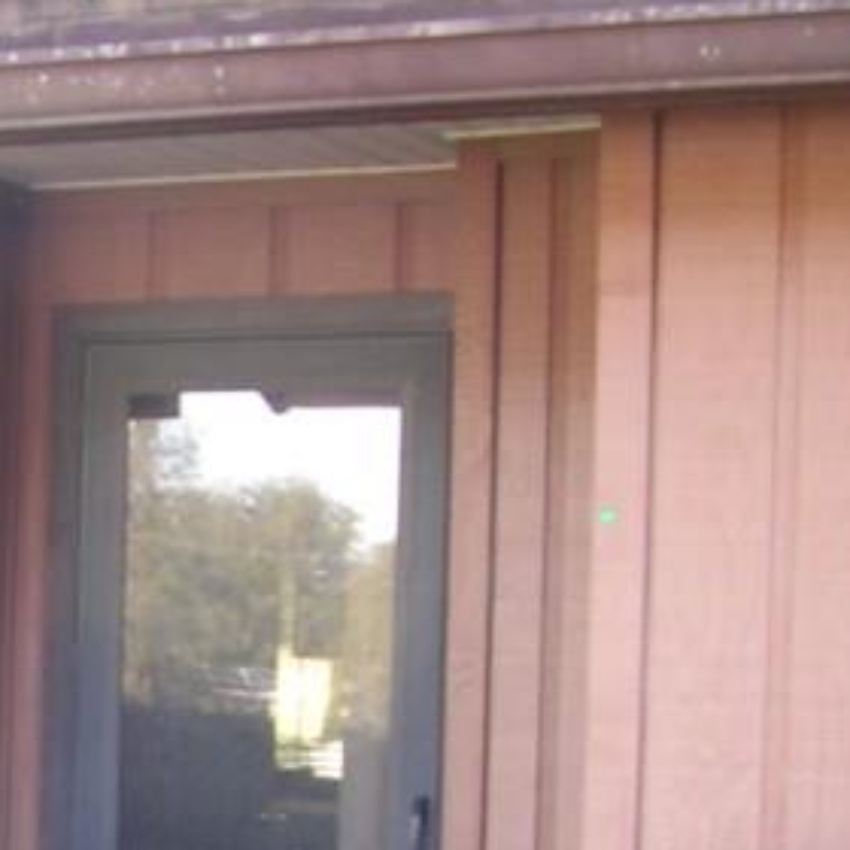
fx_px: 3417
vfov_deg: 13.9
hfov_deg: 13.8
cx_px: -176
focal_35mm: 123
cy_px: 911
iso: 50
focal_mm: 5.8
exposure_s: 1/40
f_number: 3.2
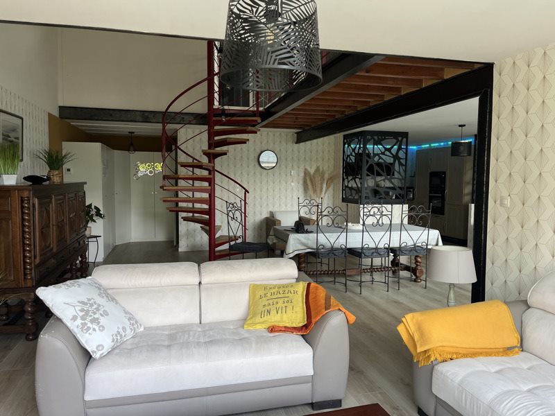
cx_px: 278
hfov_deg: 67.3
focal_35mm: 26
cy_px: 208
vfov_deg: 53.1
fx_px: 417
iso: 80
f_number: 1.6
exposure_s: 1/121
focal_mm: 5.1
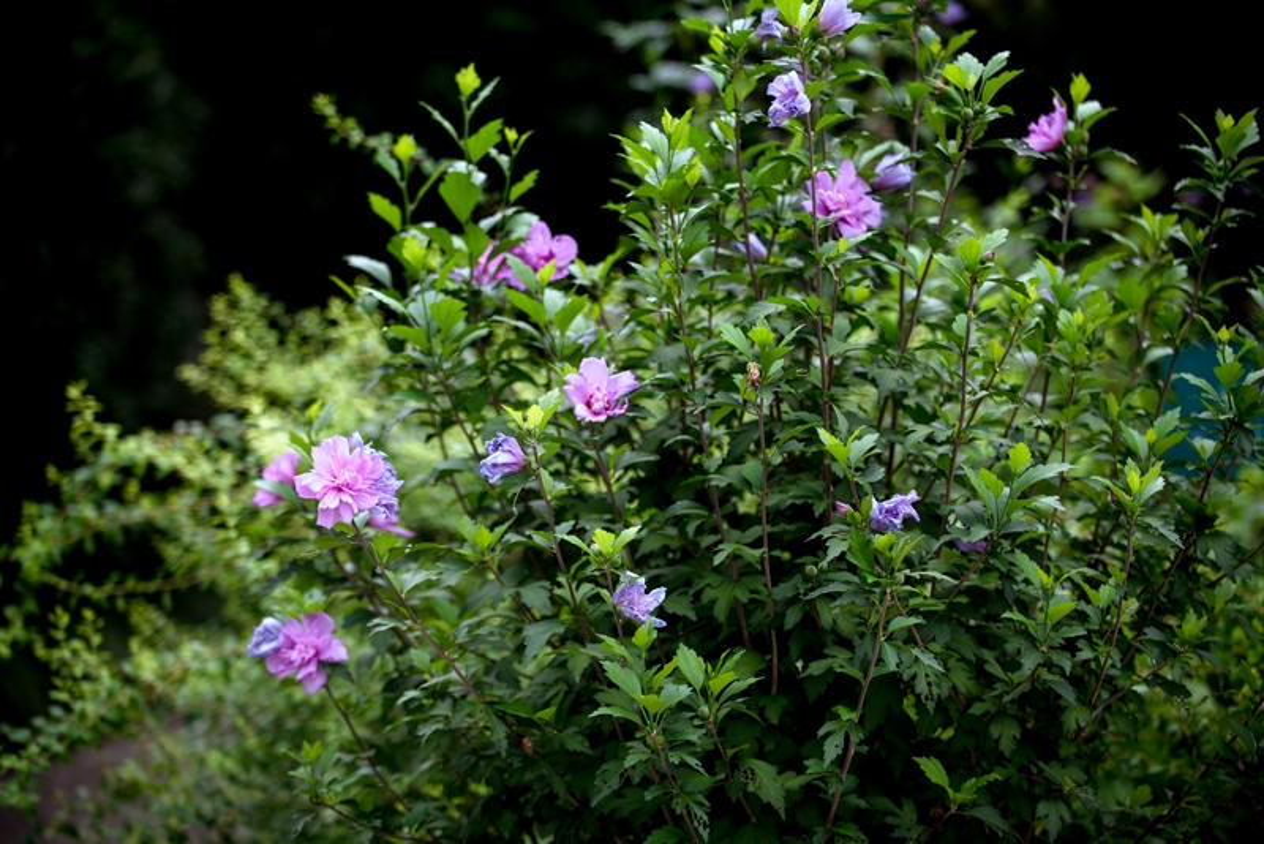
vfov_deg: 13.1
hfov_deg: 19.4
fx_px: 3688
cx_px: 632
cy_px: 422
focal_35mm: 105
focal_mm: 105
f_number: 2.8
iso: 100
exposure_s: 1/1000
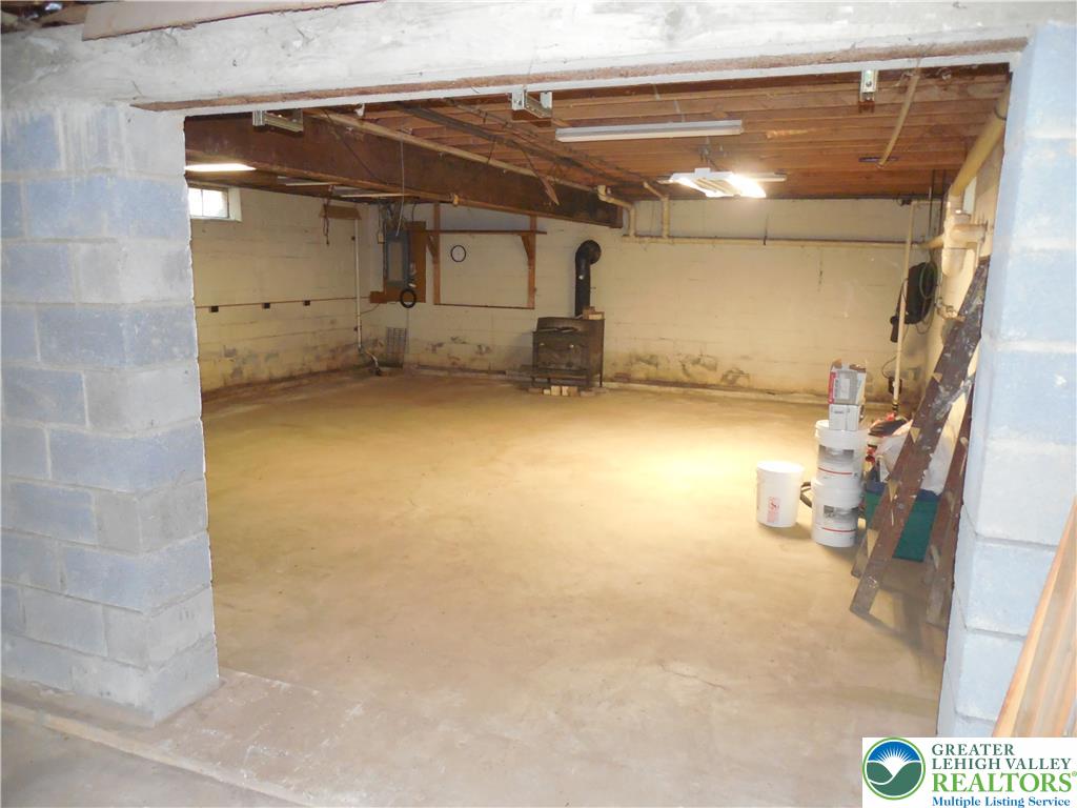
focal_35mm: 25
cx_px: 538
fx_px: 778
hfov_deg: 69.4
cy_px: 404
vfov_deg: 54.9
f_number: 3.3
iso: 800
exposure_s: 1/25
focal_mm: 4.5
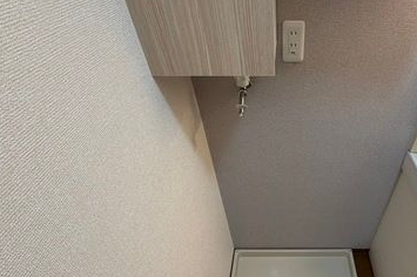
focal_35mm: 23
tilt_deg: -46.2
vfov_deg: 53.3
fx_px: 266
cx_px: 285
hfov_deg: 73.3
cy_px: 197
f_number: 2.2
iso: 200
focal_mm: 2.22
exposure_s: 1/60
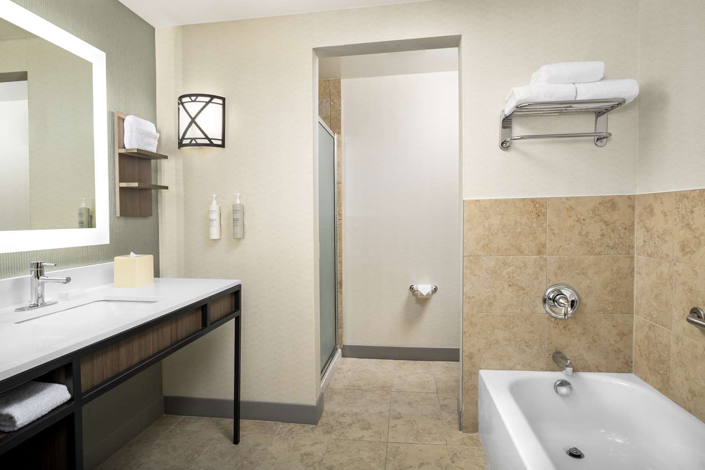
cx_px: 352
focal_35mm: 19
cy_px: 235
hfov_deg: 86.9
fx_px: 372
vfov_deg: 64.6
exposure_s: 1/250
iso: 400
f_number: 11
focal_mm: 19
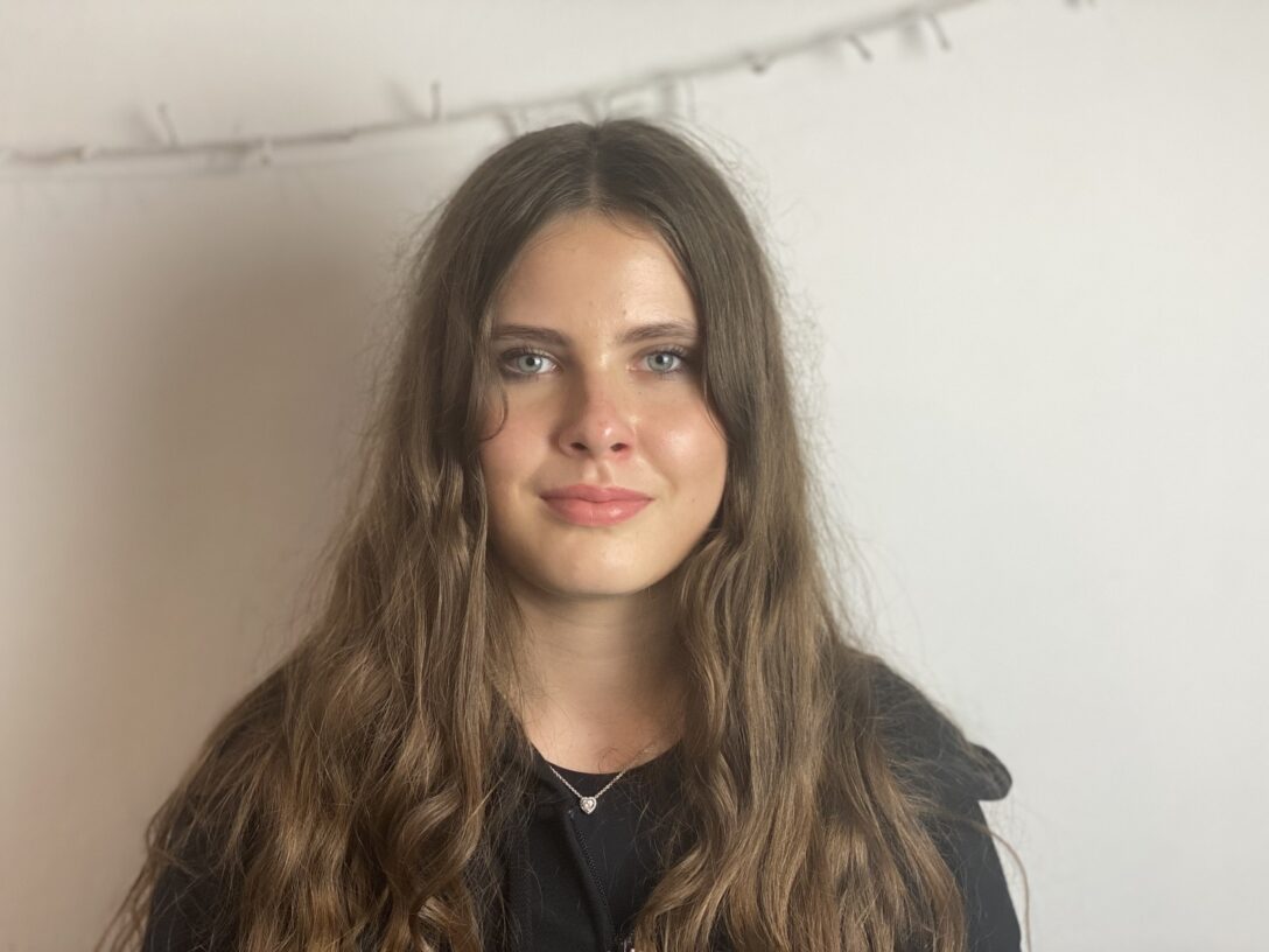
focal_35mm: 52
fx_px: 1906
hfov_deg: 36.8
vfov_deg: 28.0
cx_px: 634
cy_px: 476
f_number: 2
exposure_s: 1/100
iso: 125
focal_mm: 6
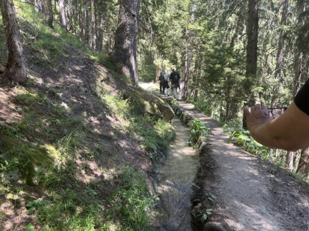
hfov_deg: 67.3
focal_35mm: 26
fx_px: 232
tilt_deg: -8.6
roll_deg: +3.8
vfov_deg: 53.1
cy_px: 116
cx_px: 154
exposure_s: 1/121
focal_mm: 5.7
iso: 50
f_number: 1.5
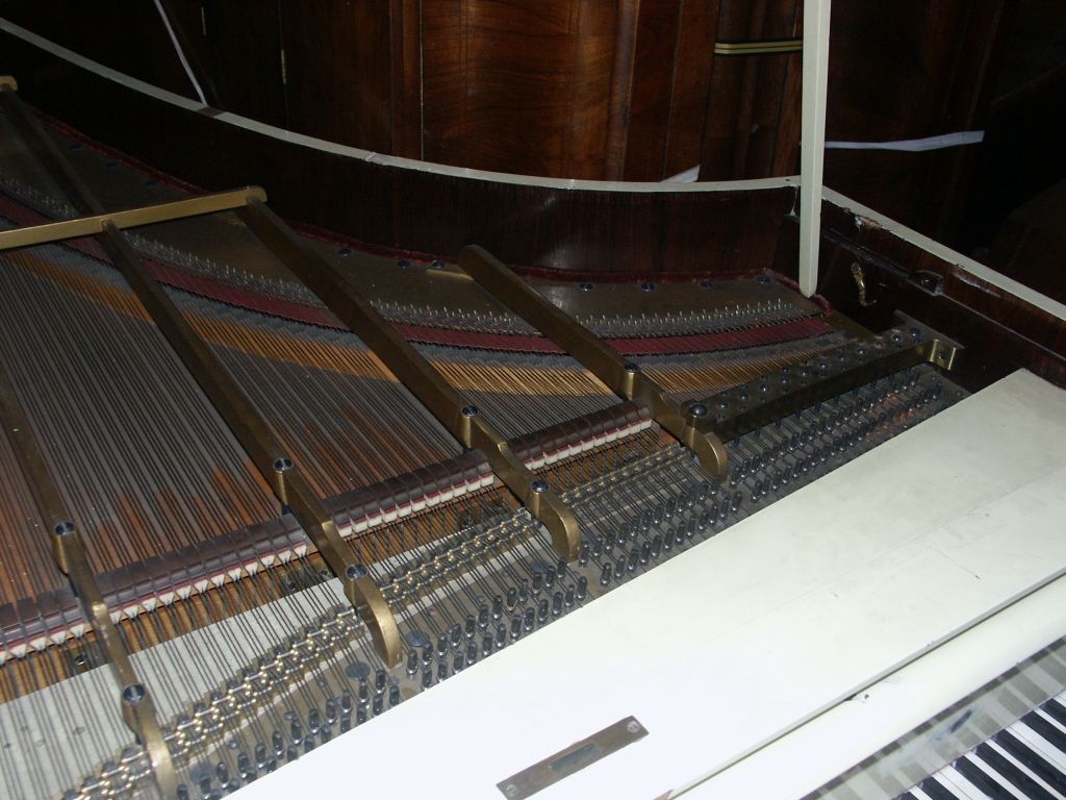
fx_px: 1109
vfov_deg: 39.7
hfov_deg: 51.4
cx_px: 533
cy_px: 400
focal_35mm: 36
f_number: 2.8
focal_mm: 9.34
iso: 200
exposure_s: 1/45
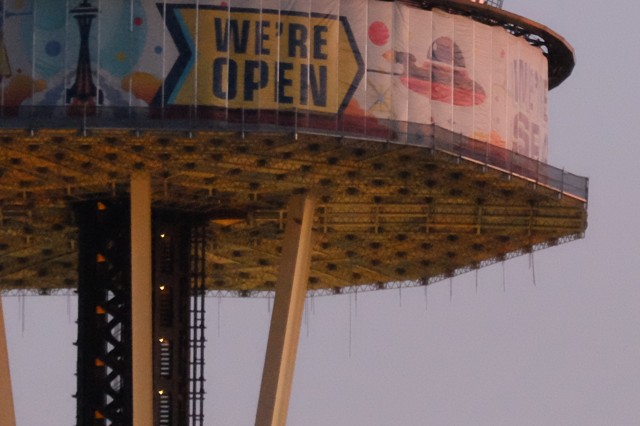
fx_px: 14860
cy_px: -28
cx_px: 211
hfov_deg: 2.5
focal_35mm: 836
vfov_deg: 1.6
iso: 6400
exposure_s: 1/56
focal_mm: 200
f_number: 4.8
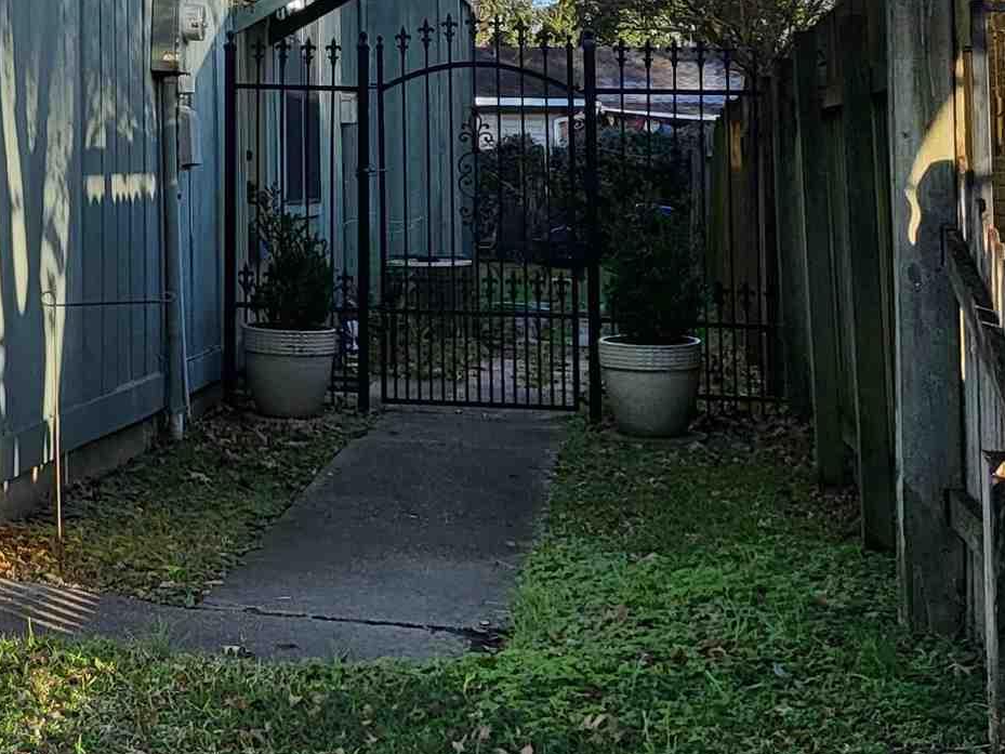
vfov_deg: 16.7
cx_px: -281
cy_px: -70
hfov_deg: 20.8
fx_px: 2497
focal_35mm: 86
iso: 50
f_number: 1.8
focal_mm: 4.25
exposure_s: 1/1064
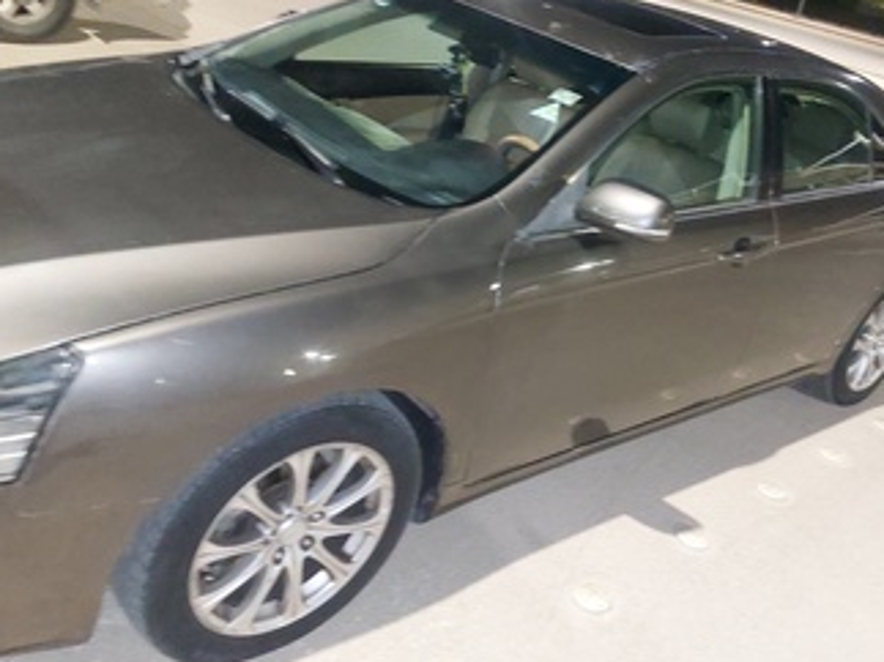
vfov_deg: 41.3
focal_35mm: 34
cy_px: 226
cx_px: 551
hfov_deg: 53.4
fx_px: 868
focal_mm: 5.23
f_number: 1.8
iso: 1250
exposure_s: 1/25
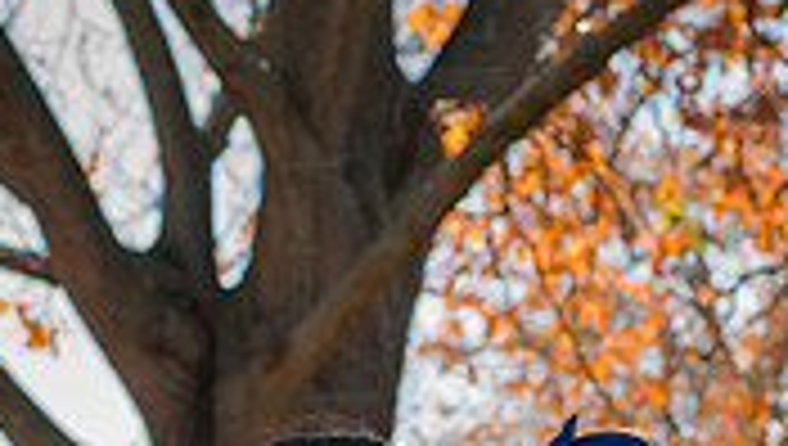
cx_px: 509
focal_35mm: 215
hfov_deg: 10.0
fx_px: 4499
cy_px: 667
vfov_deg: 5.6
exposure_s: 1/320
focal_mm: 80
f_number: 6.3
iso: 400
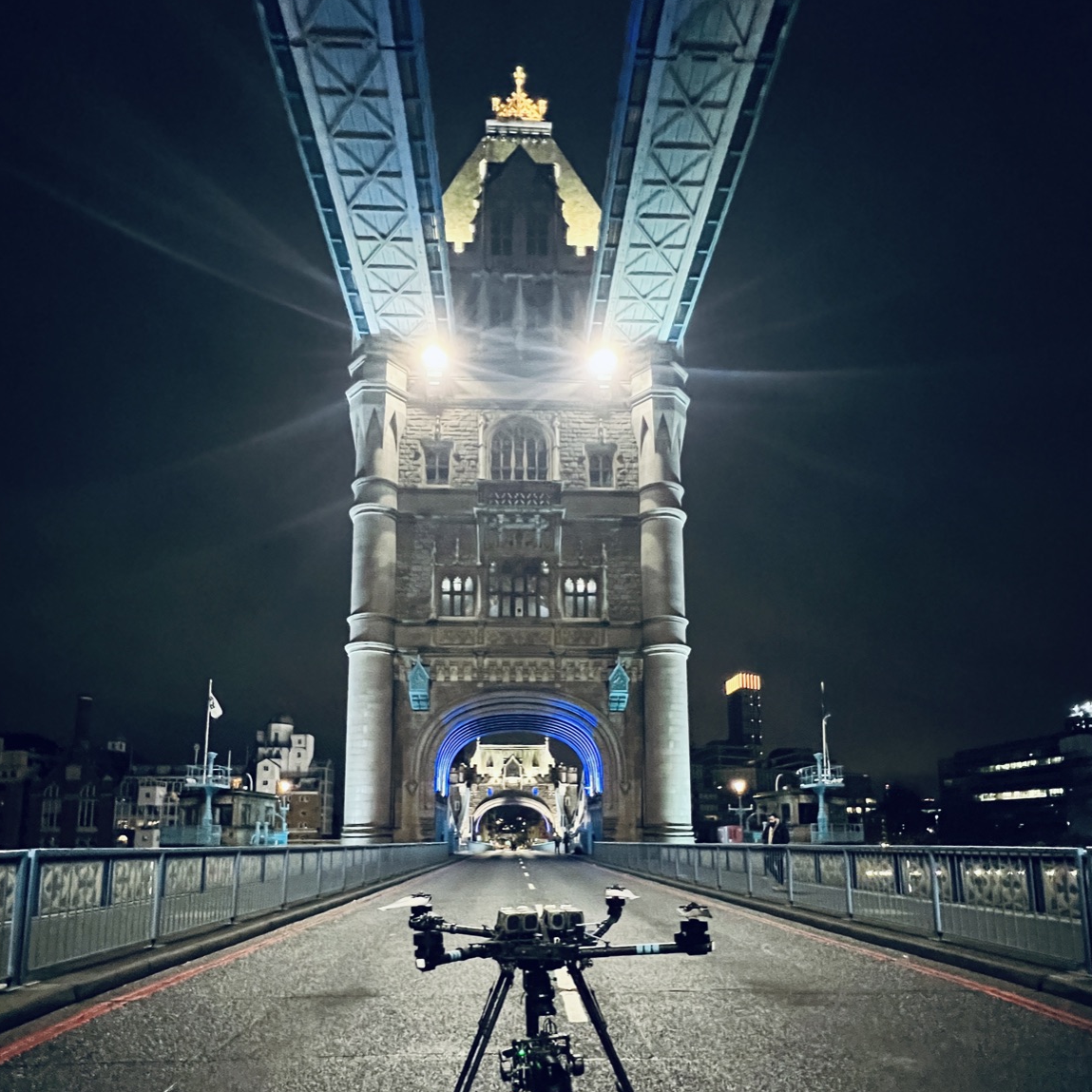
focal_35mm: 16
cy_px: 691
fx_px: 571
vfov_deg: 85.5
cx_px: 529
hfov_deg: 87.4
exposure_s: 1/41
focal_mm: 1.57
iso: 1250
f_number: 1.8
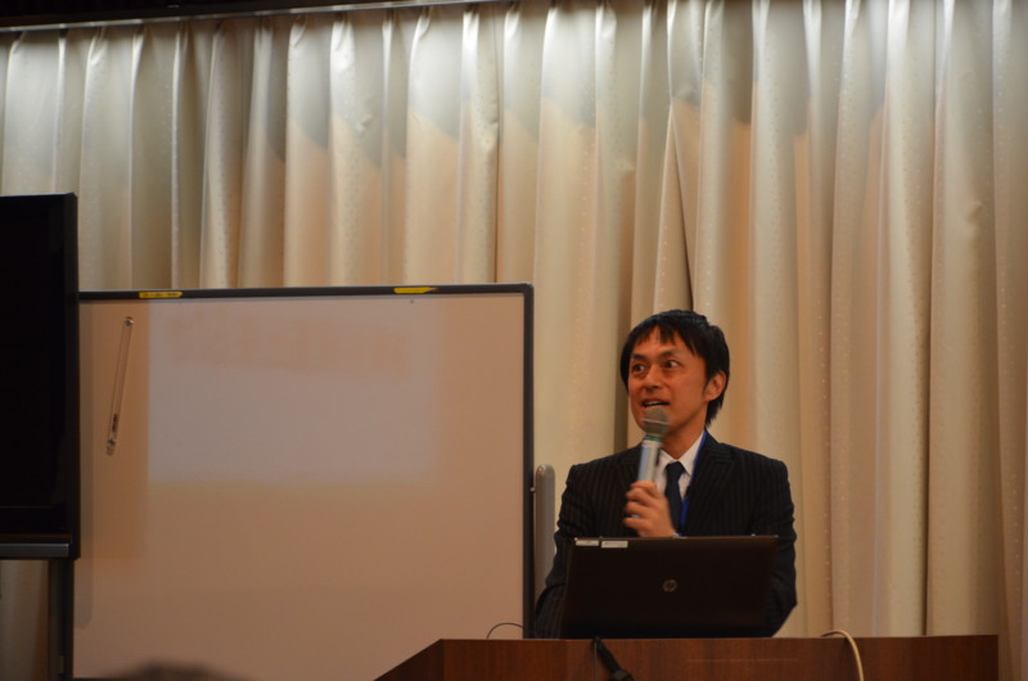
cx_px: 514
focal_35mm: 158
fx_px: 4489
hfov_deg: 13.1
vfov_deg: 8.7
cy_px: 340
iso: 900
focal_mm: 105
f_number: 5.6
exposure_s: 1/30
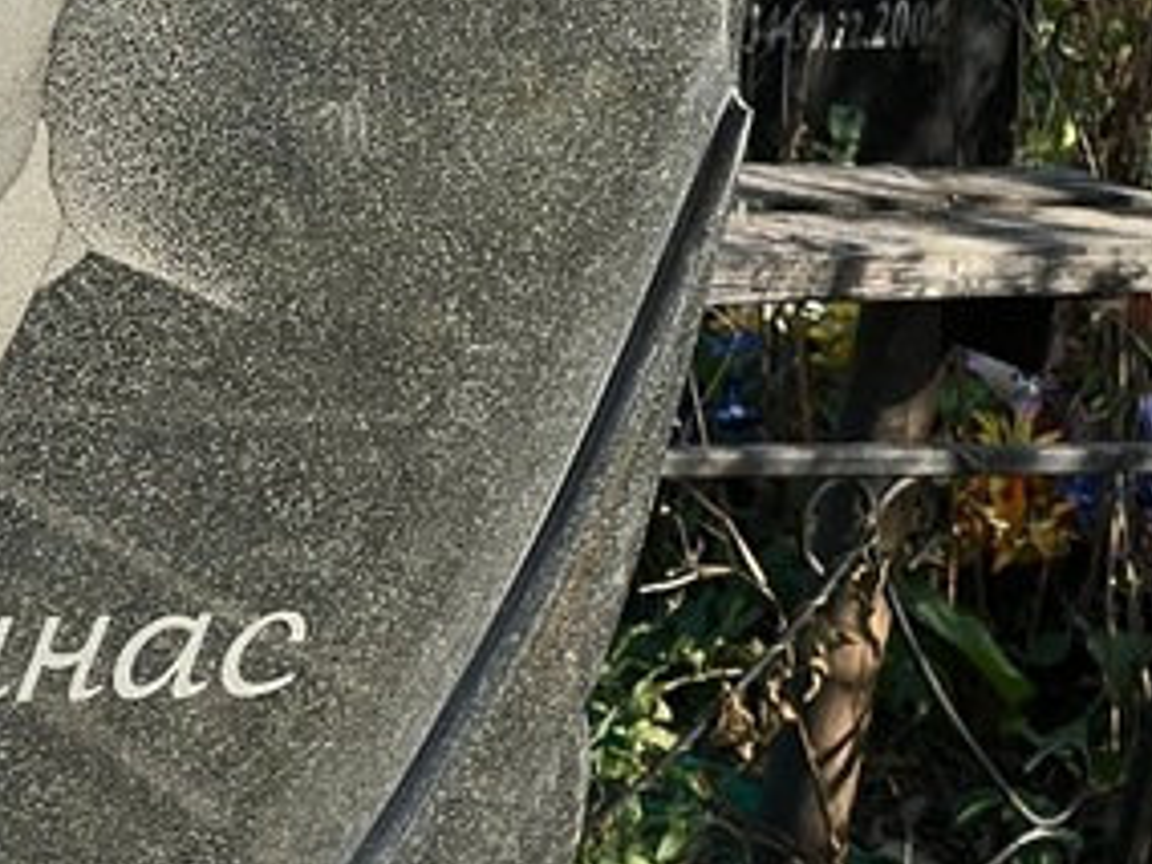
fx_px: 7222
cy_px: 925
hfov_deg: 9.0
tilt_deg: -17.7
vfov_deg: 6.8
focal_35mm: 217
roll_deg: -6.9
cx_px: -146
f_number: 2.8
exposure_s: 1/286
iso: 32
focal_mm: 9
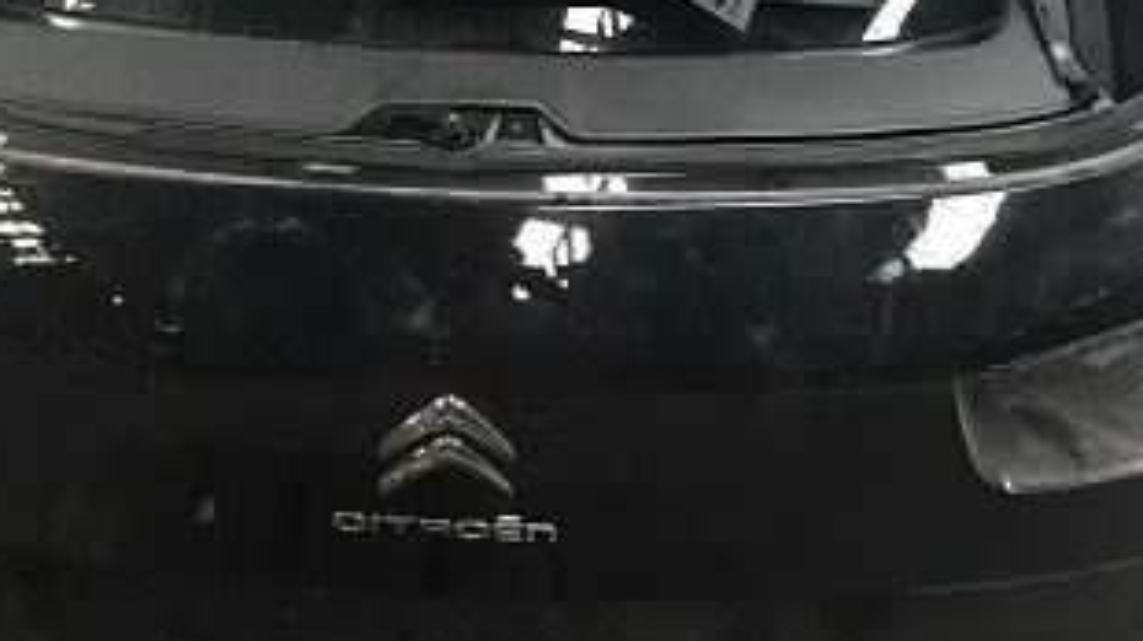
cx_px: 428
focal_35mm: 51
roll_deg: -0.1
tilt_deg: -28.8
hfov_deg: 40.3
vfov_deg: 23.1
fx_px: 1545
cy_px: 112
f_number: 2.2
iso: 160
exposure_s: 1/30
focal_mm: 4.15
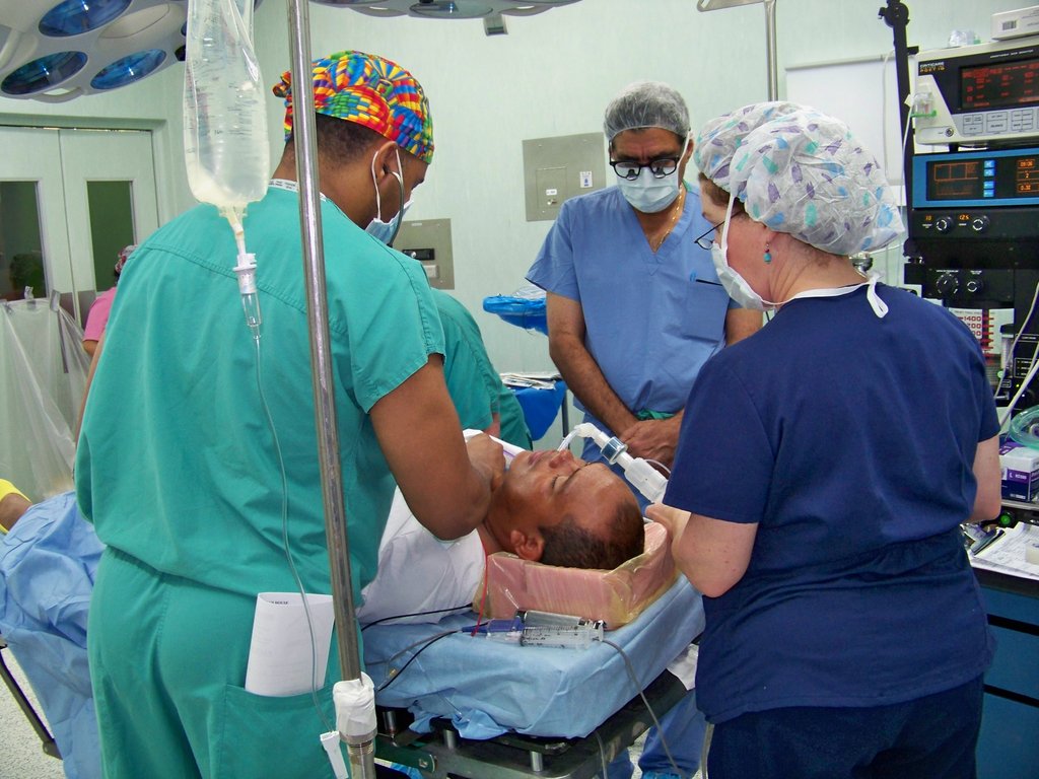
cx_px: 520
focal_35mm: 33
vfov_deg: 42.9
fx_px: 990
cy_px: 390
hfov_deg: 55.4
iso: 200
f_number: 2.8
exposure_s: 1/30
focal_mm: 5.85
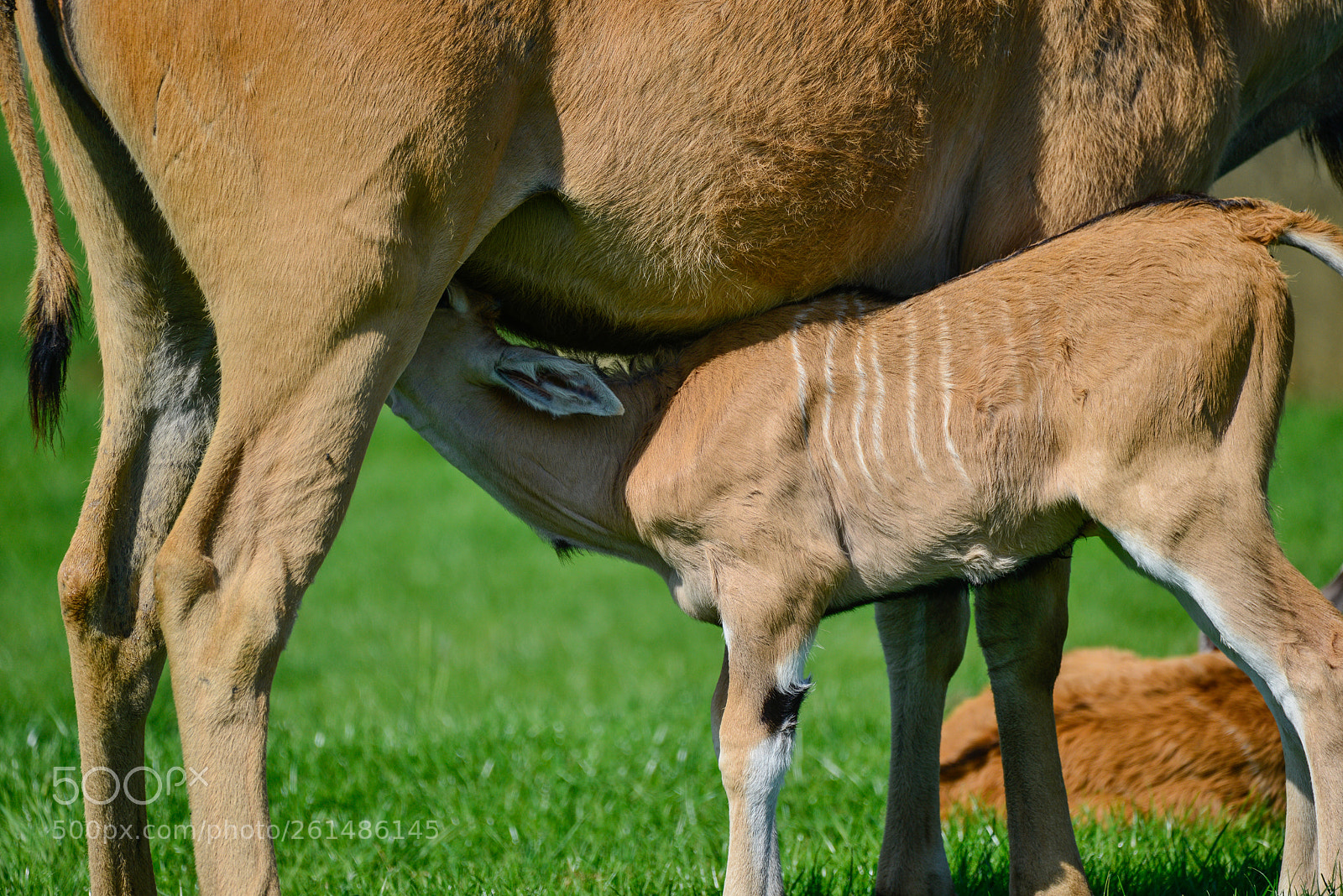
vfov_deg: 2.3
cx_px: 672
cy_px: 448
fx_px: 22390
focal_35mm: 600
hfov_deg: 3.4
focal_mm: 600
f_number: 6.3
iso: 220
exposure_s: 1/1000
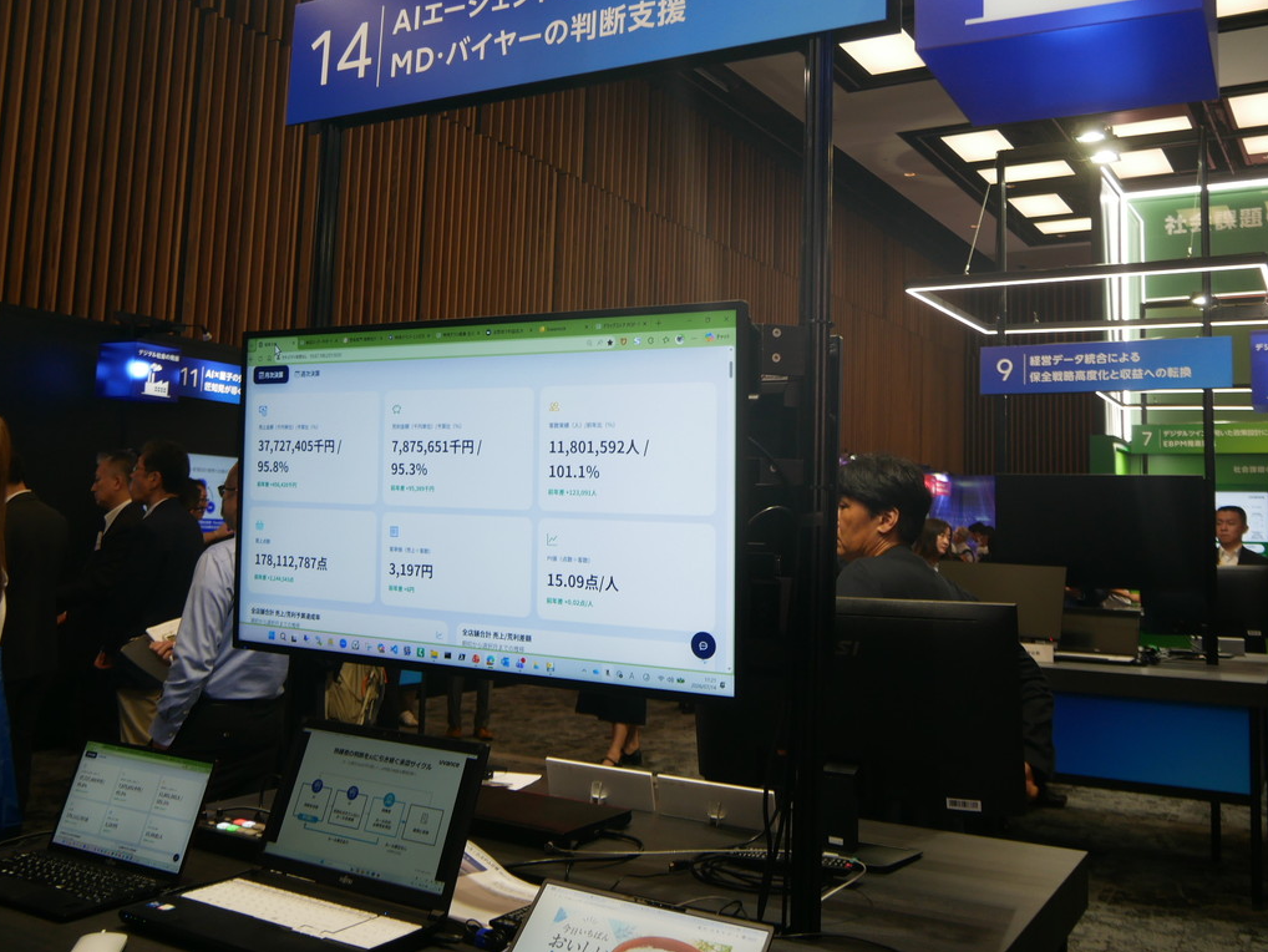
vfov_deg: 42.8
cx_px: 574
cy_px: 394
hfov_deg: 55.3
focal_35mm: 33
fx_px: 1209
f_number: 3.5
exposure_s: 1/60
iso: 200
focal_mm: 14
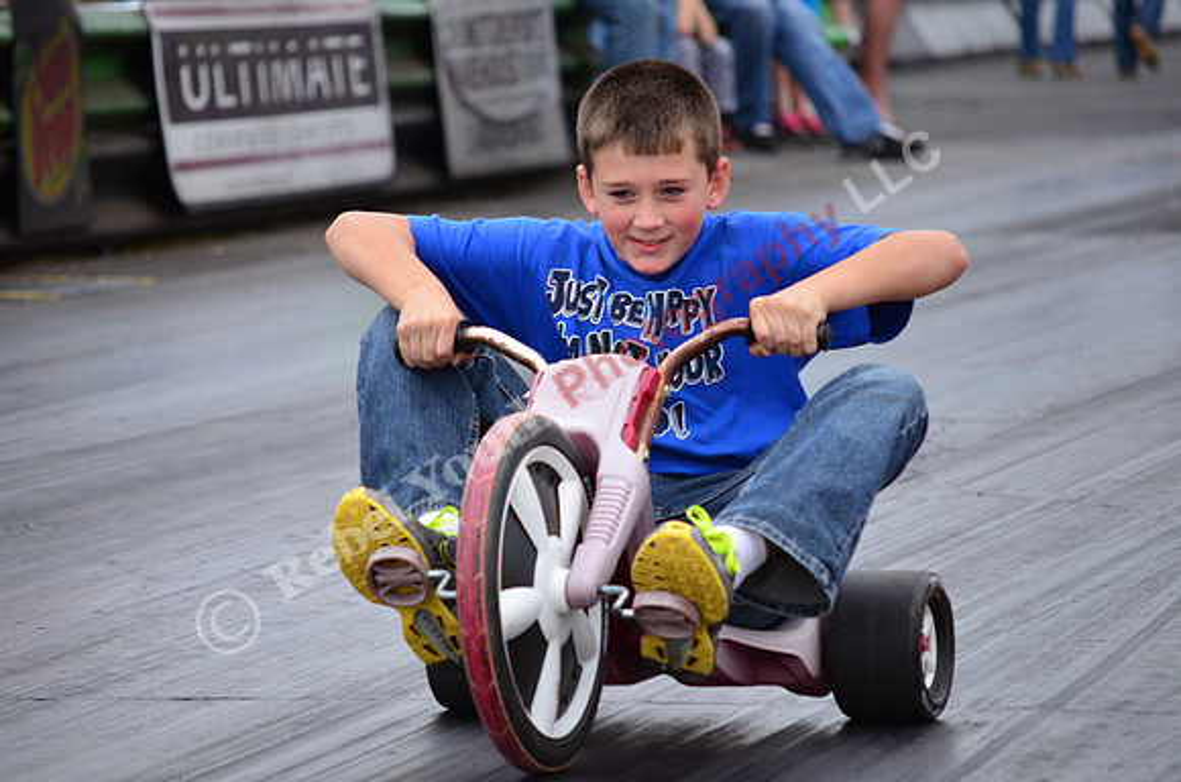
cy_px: 391
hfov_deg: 8.6
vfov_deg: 5.7
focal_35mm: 240
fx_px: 7856
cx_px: 590
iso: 1000
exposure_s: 1/2000
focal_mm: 160
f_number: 5.6
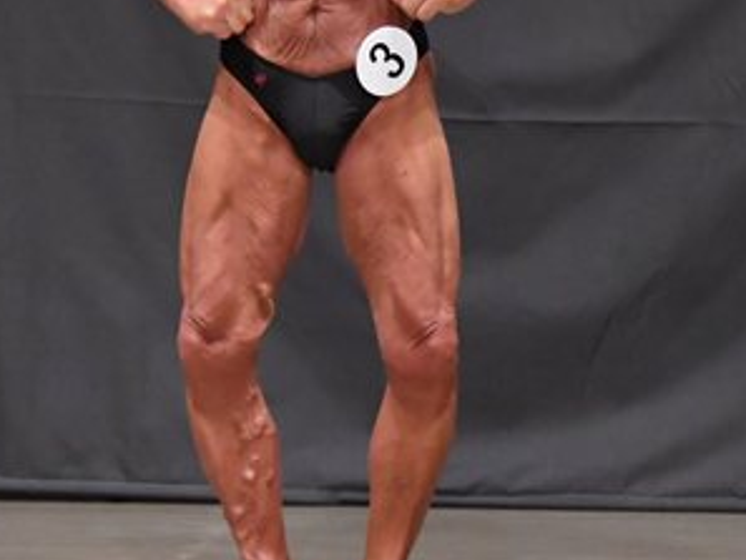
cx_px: 416
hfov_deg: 3.3
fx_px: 12979
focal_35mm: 602
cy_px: 123
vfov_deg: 2.5
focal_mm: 160
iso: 6400
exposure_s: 1/400
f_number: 5.6
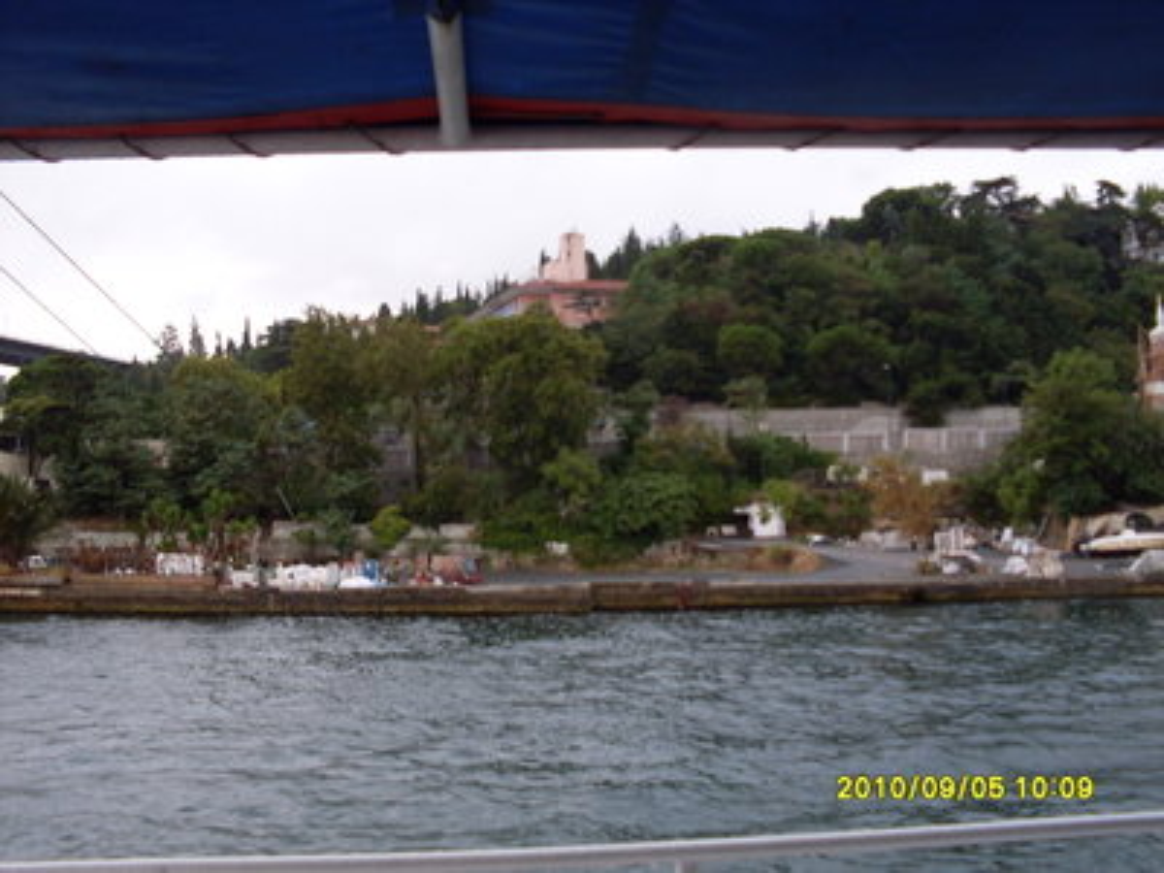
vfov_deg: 37.7
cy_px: 436
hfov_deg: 49.0
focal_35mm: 38
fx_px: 1278
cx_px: 582
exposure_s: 1/125
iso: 80
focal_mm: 6.3
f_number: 2.8
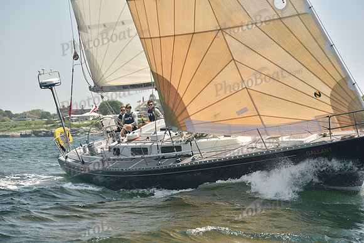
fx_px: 910
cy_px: 122
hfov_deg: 22.6
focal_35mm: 90
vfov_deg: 15.2
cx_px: 182
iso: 250
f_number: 5
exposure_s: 1/640
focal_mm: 90
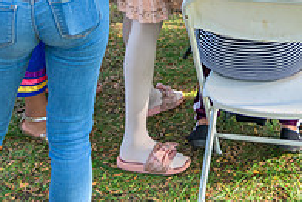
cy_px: -111
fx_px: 655
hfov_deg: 25.7
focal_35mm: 78
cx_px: 225
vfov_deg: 15.9
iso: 900
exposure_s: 1/200
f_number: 4
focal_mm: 34
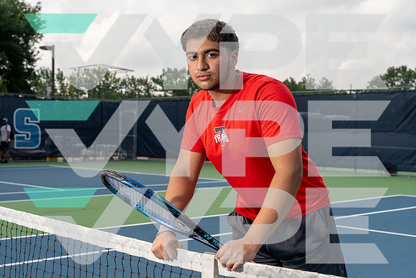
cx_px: 208
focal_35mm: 53
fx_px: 613
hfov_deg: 37.5
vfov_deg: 25.5
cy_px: 139
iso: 100
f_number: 8
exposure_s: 1/250
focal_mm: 53
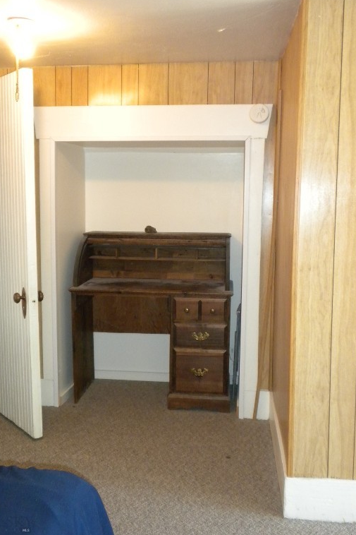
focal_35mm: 39
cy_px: 268
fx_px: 579
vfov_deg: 49.6
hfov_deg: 34.2
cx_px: 159
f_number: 3.5
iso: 400
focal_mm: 6.6
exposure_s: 1/30
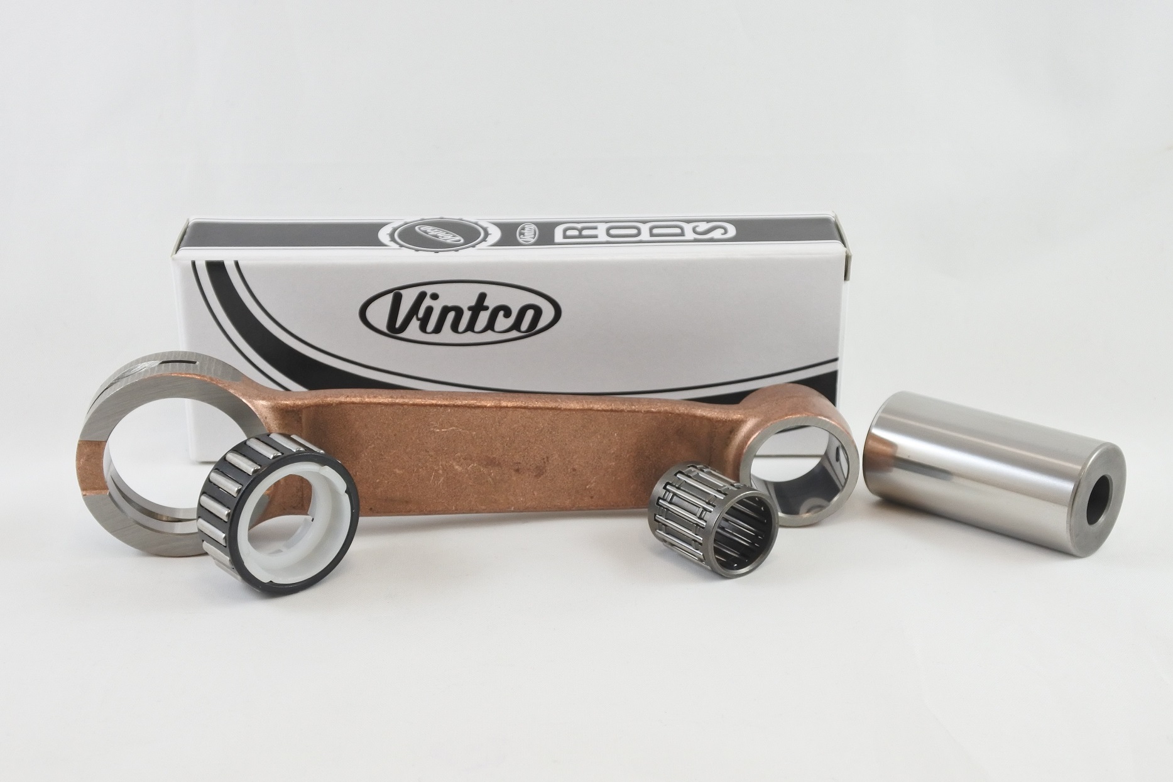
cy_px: 391
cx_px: 586
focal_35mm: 46
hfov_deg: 42.7
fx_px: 1499
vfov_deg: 29.2
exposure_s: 1/125
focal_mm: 17.2
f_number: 4.5
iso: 450
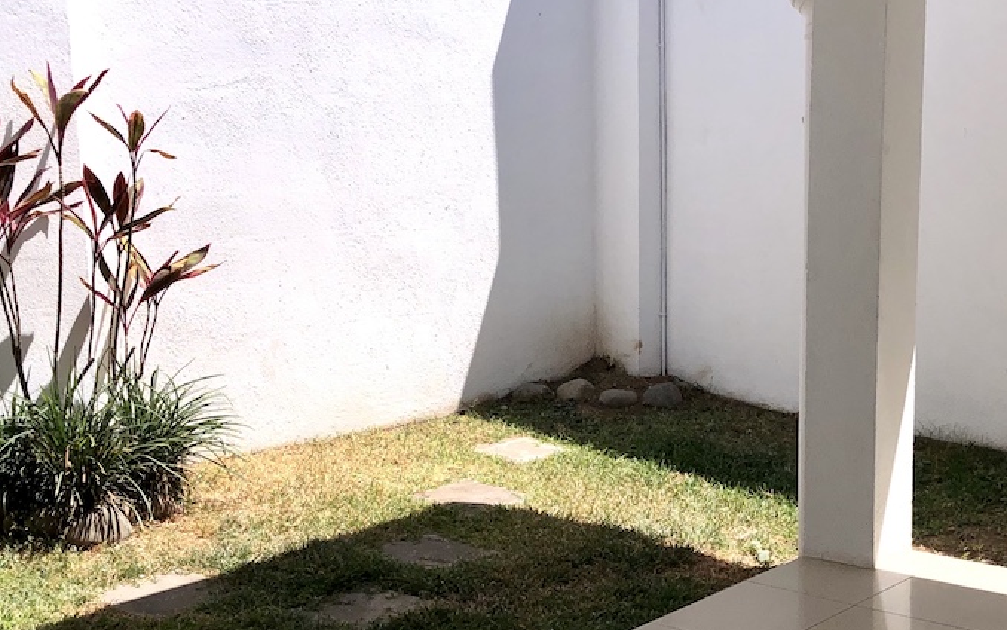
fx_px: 1537
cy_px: 389
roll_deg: +1.3
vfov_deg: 23.1
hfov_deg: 36.2
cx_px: 582
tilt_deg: -9.0
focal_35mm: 56
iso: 20
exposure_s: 1/3690
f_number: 1.8
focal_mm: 4
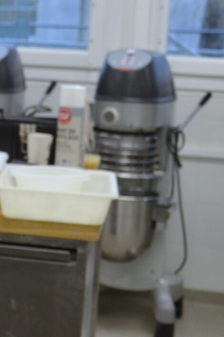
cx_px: -233
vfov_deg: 15.1
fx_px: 1269
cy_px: 111
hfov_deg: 9.4
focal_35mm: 136
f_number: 4.5
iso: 400
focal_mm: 25
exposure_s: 1/80
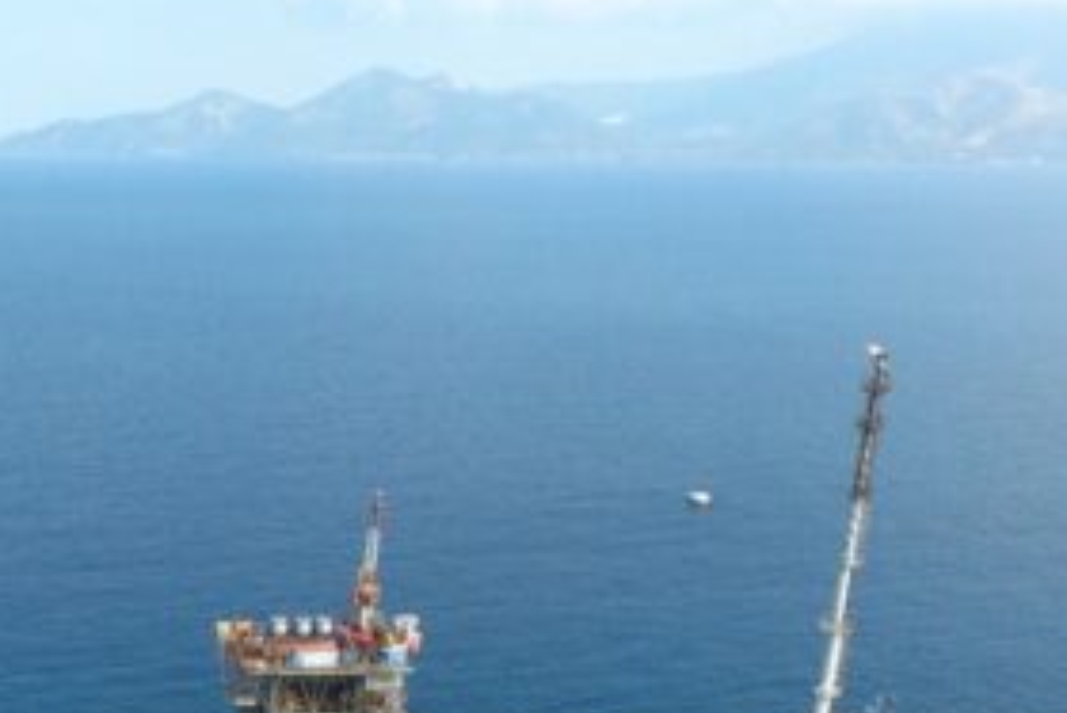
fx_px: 1690
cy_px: 820
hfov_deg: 33.2
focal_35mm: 57
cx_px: 103
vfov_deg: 22.2
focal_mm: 3.61
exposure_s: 1/488
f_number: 2.8
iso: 100
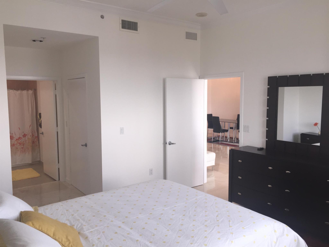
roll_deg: -0.5
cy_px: 124
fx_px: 276
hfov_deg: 61.7
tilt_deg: -6.0
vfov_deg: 48.2
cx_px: 164
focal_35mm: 29
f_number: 2.2
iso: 32
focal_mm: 4.15
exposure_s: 1/40
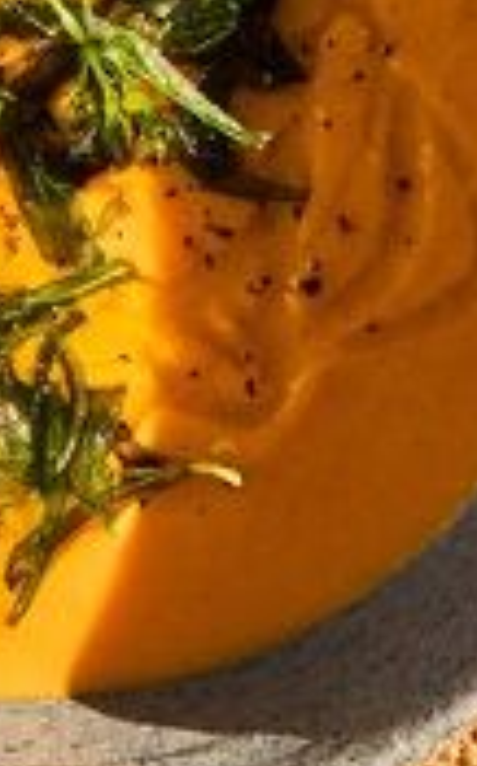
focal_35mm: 163
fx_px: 3399
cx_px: -94
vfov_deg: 12.2
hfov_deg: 8.0
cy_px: -429
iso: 400
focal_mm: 35
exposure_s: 1/125
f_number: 11
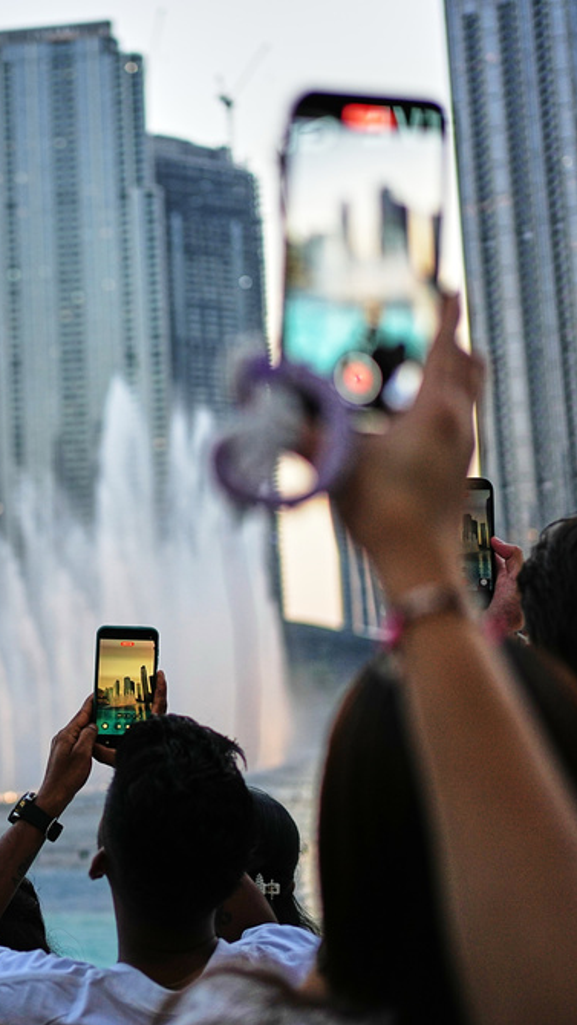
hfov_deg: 20.8
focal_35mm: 56
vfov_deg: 37.2
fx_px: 1523
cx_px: 15
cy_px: 509
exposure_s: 1/800
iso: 400
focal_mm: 35
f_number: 2
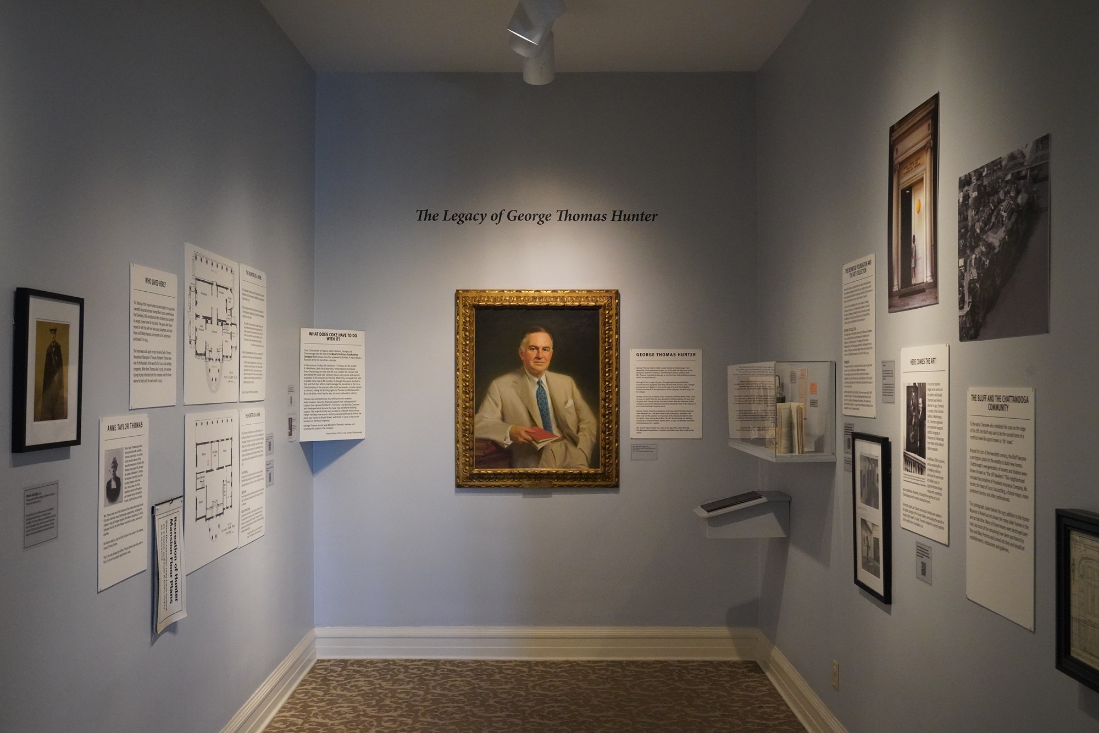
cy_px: 366
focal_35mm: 38
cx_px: 550
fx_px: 1160
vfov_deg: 35.1
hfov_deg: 50.7
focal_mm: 38
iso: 8000
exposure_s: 1/125
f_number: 9
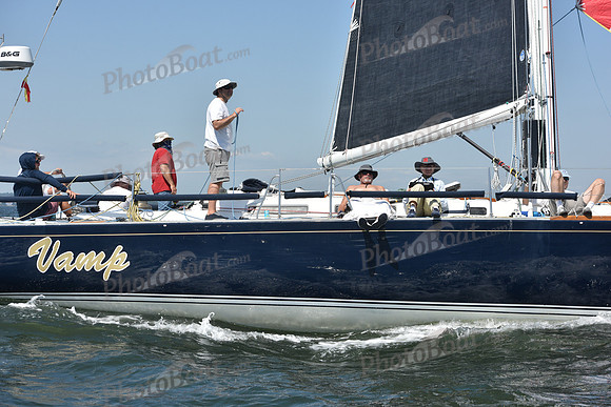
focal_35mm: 82
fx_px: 1392
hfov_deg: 24.8
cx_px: 306
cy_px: 204
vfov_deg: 16.7
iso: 250
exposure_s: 1/1250
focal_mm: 82
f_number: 8
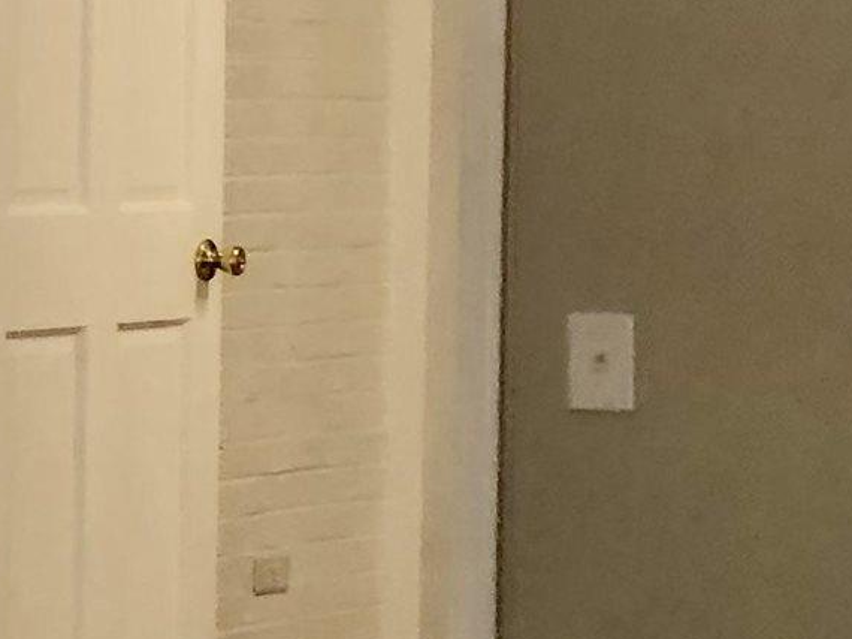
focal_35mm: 151
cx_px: -1353
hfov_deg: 10.7
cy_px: 253
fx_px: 3715
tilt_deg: -4.1
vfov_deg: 9.8
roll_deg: +0.8
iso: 20
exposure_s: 1/40
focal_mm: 3.99
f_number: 1.8
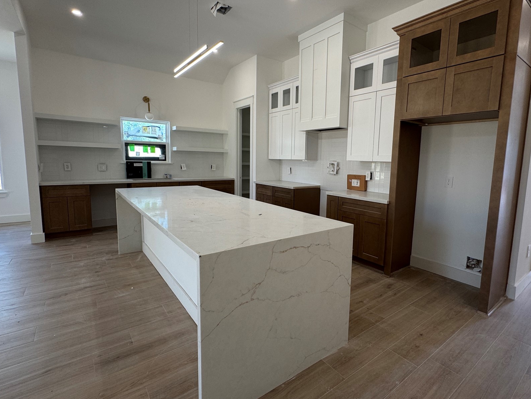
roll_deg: -1.2
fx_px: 276
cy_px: 192
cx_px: 289
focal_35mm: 18
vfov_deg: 71.6
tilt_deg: -6.2
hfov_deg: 87.5
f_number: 2.2
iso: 100
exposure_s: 1/99
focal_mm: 2.22
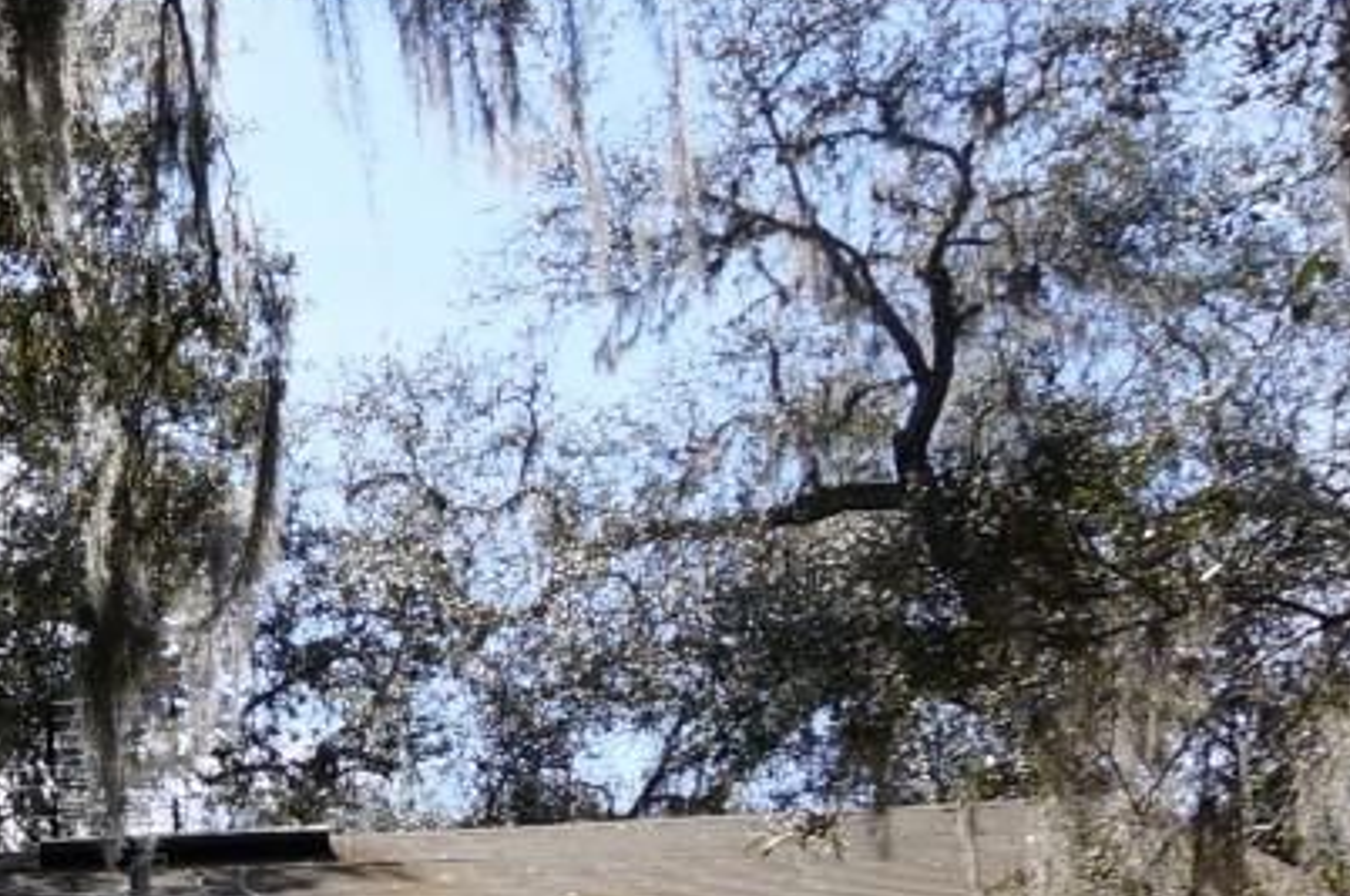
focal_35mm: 97
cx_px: -1016
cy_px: 1654
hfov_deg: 17.5
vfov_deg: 12.7
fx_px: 3633
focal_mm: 16
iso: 100
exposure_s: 1/80
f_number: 11
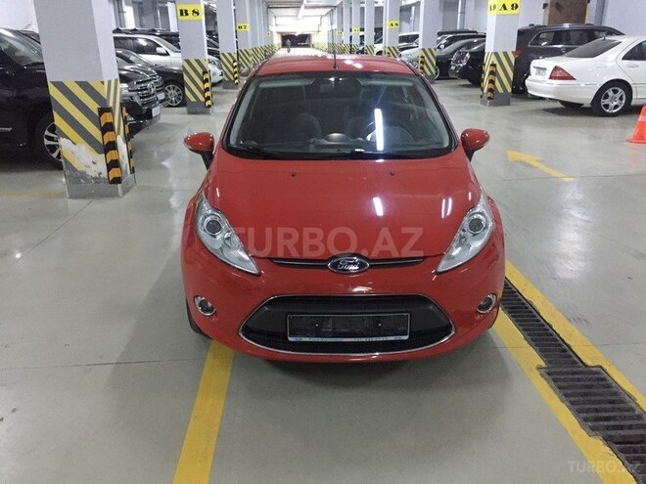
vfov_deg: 48.2
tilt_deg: -19.6
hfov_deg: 61.7
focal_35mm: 29
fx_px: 541
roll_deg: +0.8
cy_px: 242
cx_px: 323
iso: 500
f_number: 2.2
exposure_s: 1/17
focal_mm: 4.15
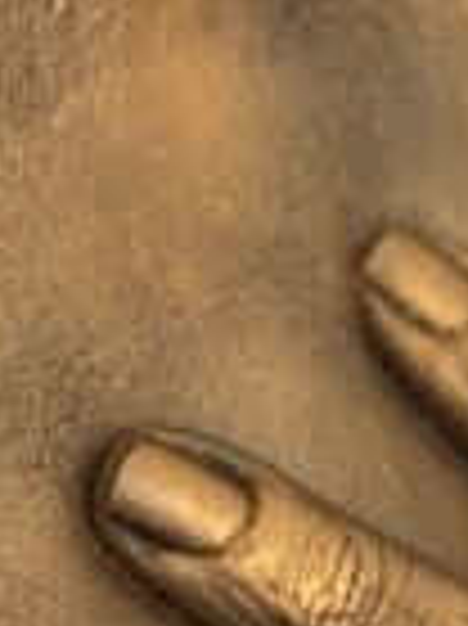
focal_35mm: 202
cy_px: 1419
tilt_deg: -5.2
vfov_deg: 9.0
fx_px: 3647
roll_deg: +0.9
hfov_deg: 7.3
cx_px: 549
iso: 64
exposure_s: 1/122
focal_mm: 4.25
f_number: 1.8
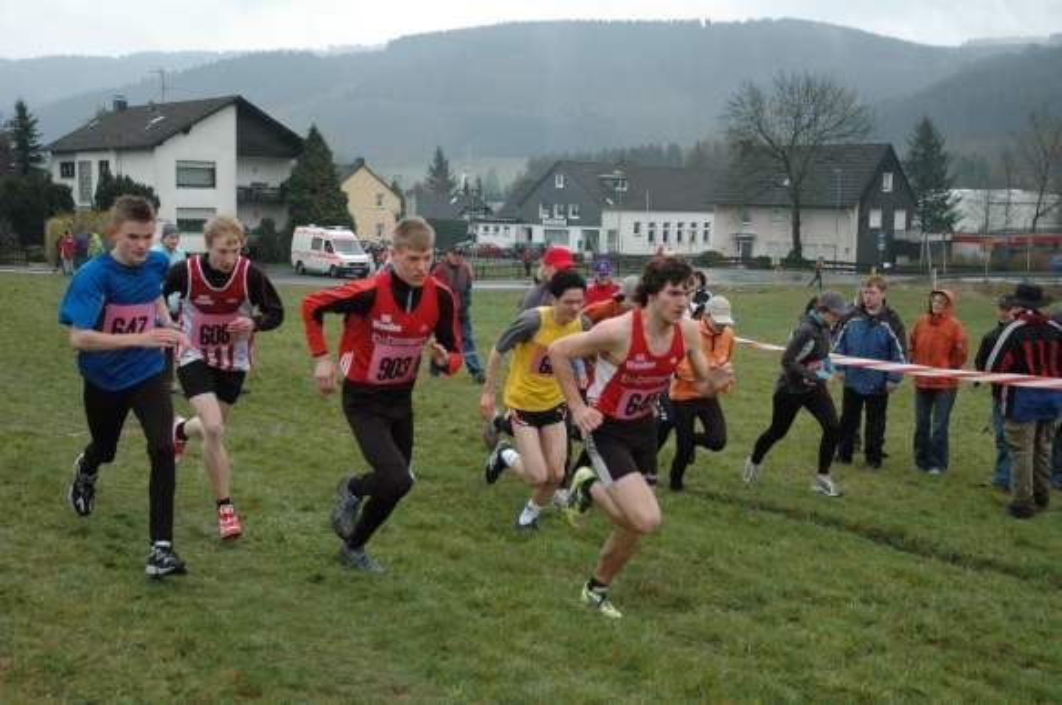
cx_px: 531
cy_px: 352
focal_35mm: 46
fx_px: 1370
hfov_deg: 42.4
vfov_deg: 28.9
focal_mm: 31
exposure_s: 1/800
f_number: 4
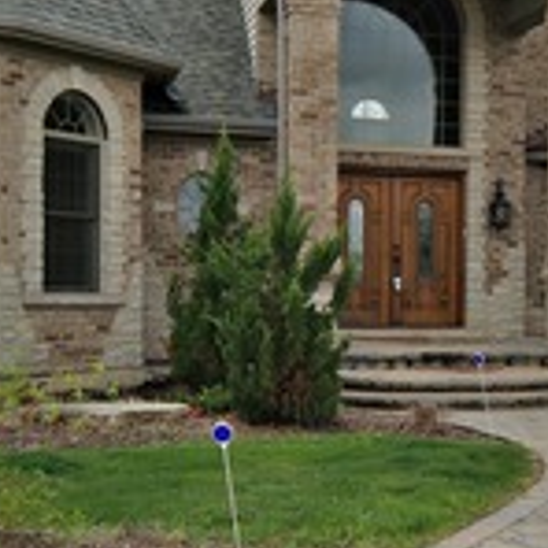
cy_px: 291
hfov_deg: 24.5
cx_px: 592
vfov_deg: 26.1
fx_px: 1182
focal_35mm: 66
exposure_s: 1/180
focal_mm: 12
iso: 100
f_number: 6.3
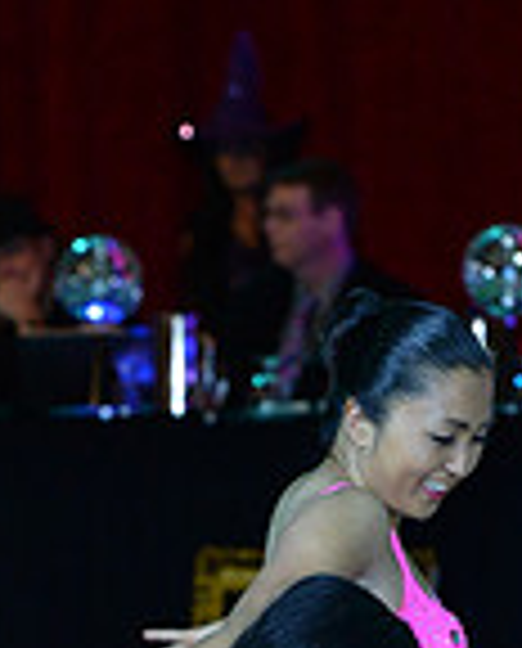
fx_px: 9769
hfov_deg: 3.1
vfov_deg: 3.8
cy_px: 940
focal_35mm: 508
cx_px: 340
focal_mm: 135
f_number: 5
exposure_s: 1/250
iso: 2000
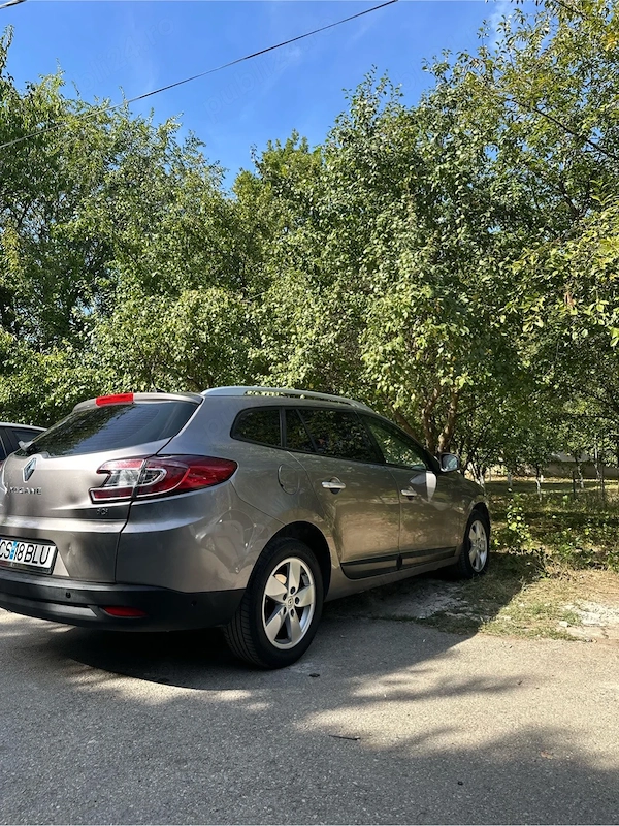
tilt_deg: +5.8
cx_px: 310
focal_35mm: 24
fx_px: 572
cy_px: 413
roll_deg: -0.9
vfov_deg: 71.6
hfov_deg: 56.8
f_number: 1.78
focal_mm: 6.86
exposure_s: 1/1241
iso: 80
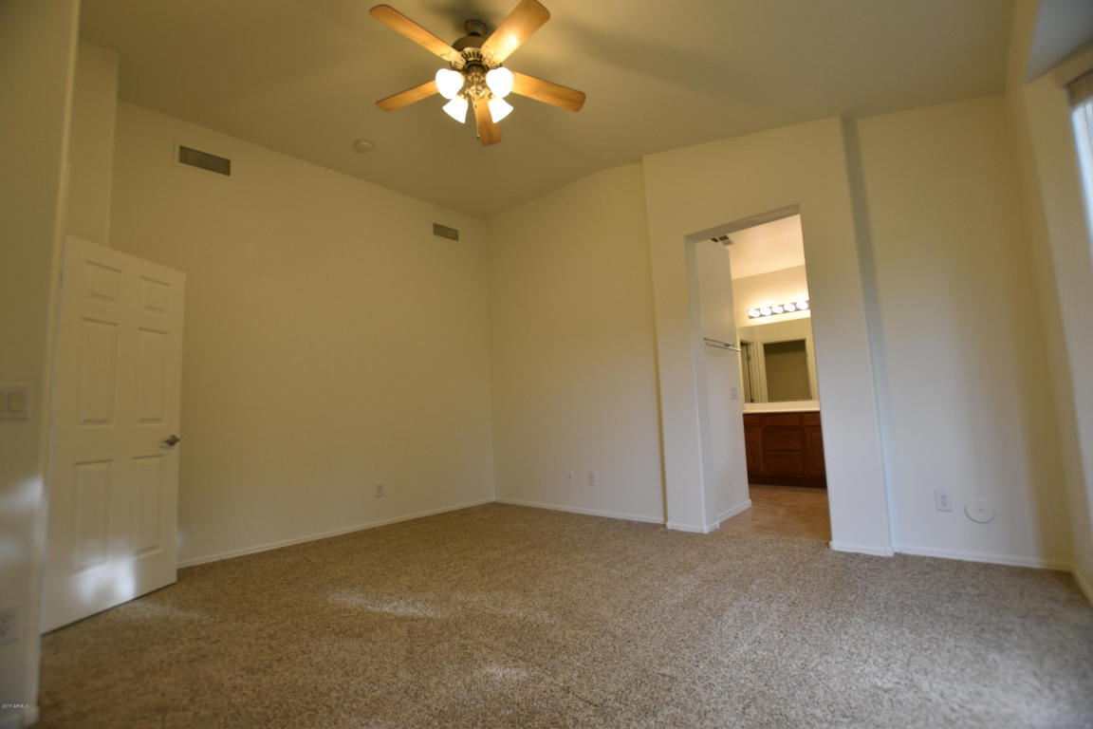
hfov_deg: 100.4
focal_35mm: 15
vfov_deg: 77.3
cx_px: 546
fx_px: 455
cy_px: 364
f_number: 4
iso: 400
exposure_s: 1/80
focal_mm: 10
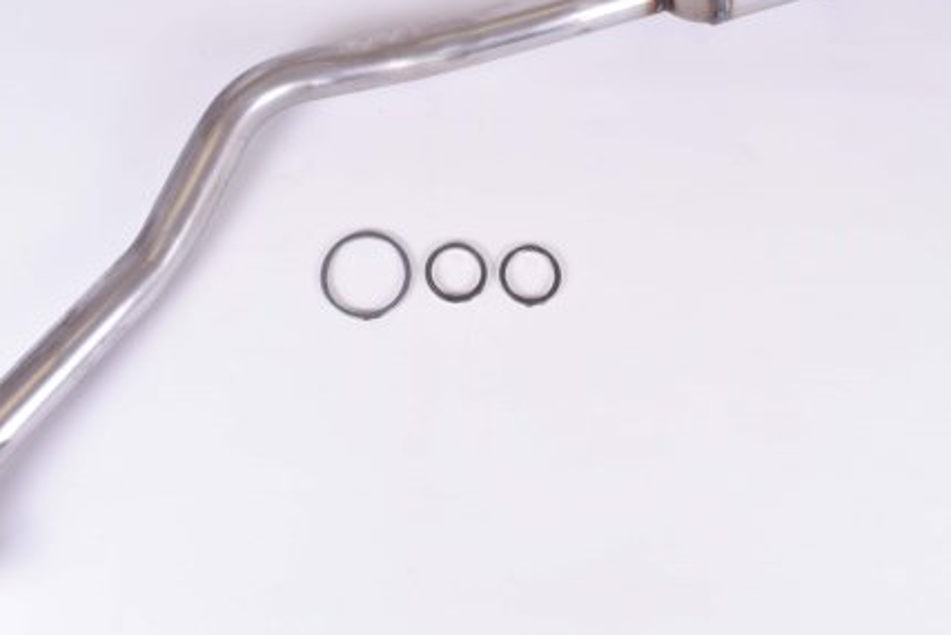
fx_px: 1110
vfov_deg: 31.6
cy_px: 204
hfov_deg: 46.2
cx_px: 396
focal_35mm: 42
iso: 400
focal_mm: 20
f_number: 16
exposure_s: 1/80
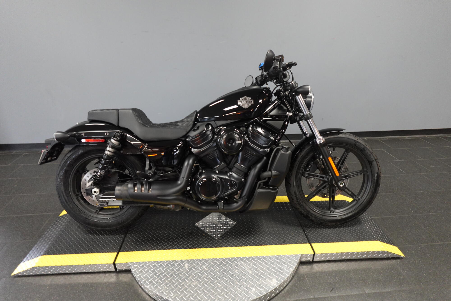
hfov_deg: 84.0
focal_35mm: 20
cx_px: 226
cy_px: 150
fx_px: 251
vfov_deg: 61.9
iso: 800
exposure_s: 1/80
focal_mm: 7.6
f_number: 2
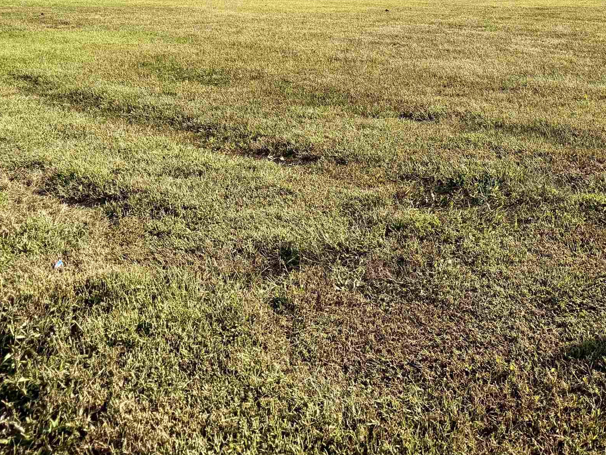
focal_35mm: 47
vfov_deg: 29.2
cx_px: 441
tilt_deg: -2.5
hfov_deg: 39.5
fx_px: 823
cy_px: 19
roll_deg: +0.4
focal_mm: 6.76
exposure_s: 1/4975
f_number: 1.78
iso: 80
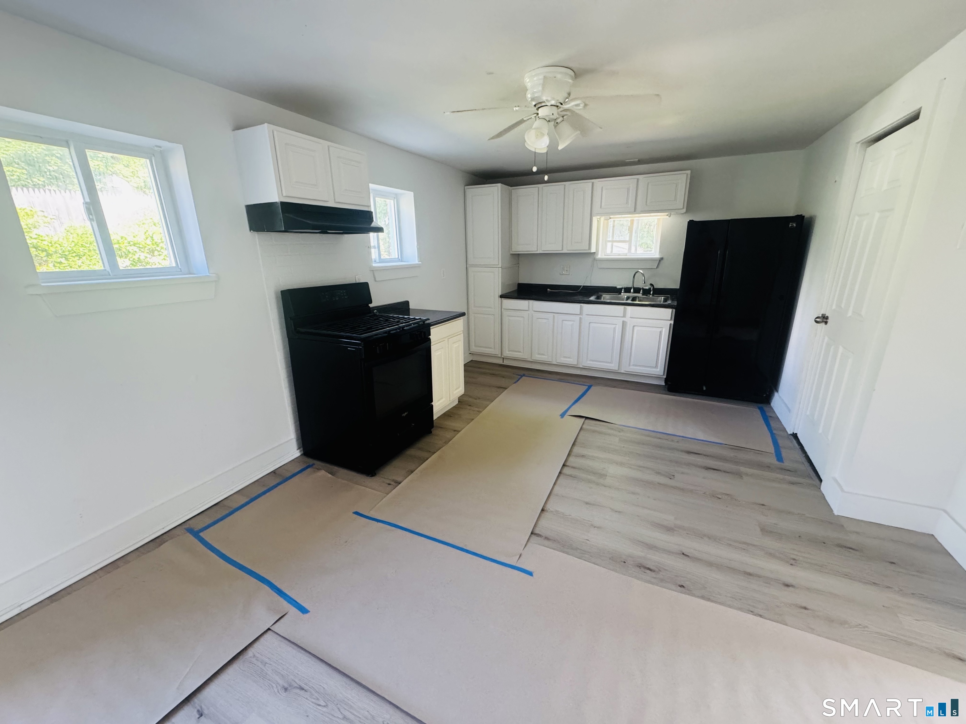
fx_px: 391
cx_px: 483
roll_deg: +0.3
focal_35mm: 14
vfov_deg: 85.7
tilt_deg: -16.3
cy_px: 362
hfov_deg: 102.1
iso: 320
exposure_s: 1/60
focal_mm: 2.22
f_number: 2.2
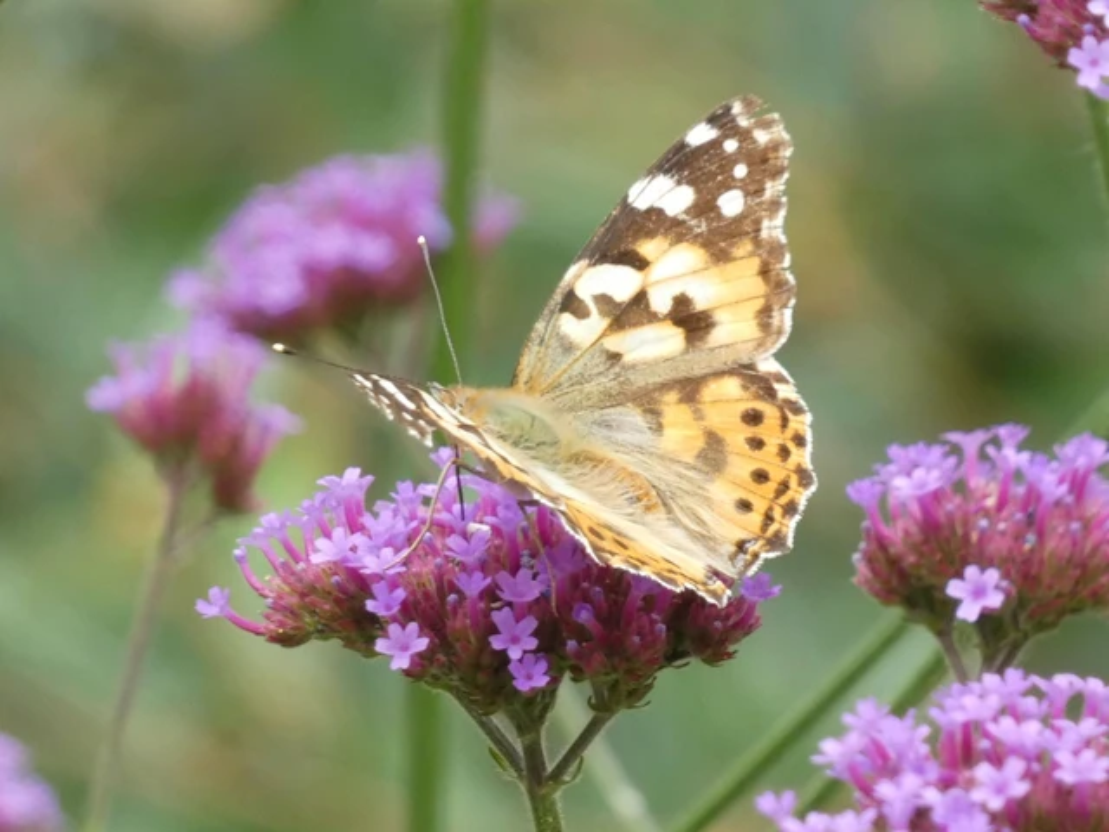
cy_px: 416
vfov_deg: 3.2
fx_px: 15025
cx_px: 554
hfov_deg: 4.2
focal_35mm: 469
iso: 320
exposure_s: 1/100
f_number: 6.3
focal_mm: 84
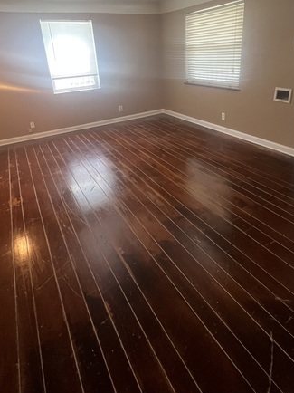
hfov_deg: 65.9
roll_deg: +2.9
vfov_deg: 80.0
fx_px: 227
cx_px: 154
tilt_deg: -19.4
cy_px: 143
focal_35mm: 20
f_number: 1.8
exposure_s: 1/60
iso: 320
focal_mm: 1.57
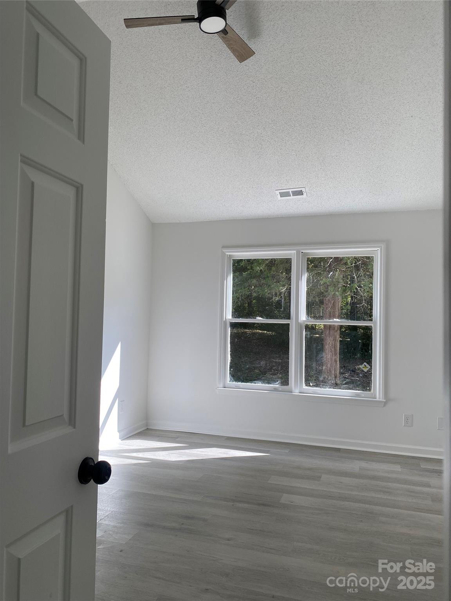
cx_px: 226
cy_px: 300
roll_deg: +0.0
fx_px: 452
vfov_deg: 67.3
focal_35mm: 26
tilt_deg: +2.8
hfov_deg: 53.1
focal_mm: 4.25
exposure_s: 1/279
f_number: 1.8
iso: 32
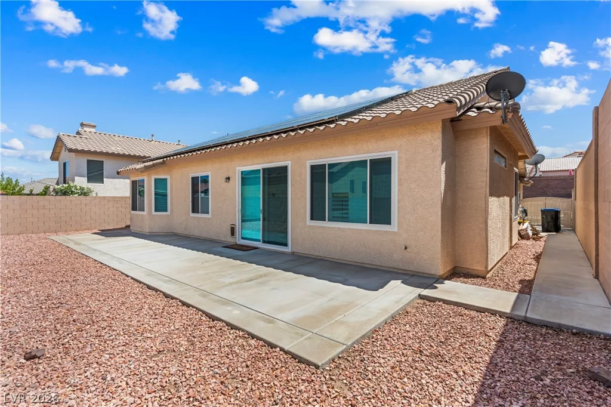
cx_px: 306
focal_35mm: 17
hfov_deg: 93.3
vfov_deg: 70.4
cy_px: 204
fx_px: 288
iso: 500
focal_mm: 17
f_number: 7.1
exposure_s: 1/8000
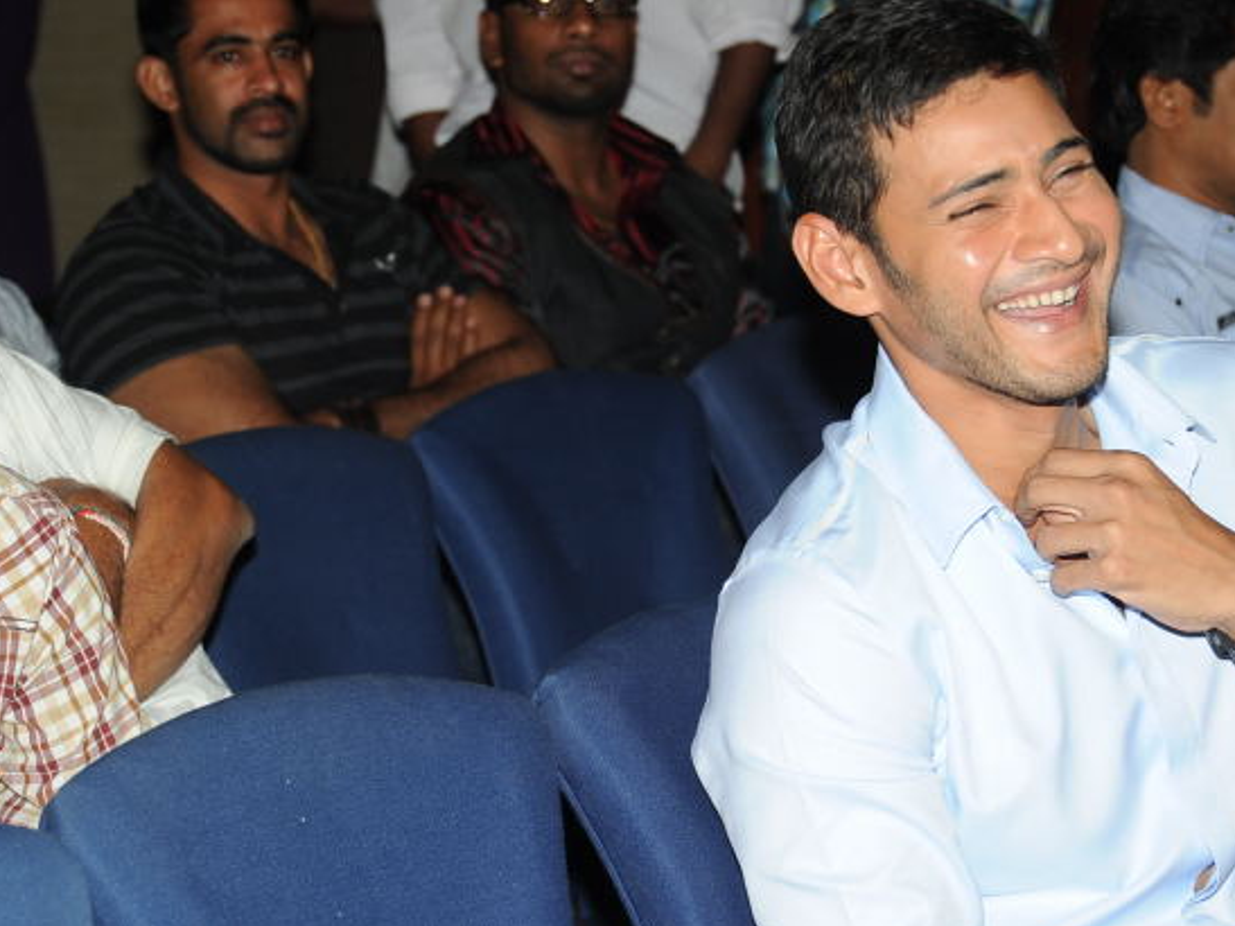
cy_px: 533
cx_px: 531
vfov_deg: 9.2
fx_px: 5778
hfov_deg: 12.2
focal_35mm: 162
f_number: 6.3
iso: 400
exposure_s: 1/125
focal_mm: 90
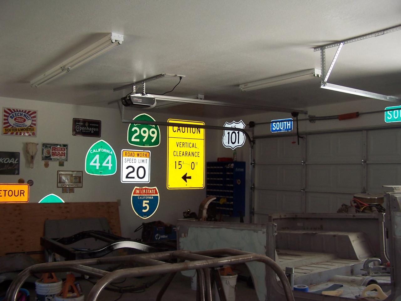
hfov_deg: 49.0
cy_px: 150
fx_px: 440
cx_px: 200
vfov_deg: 37.7
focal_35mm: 38
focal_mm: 6.3
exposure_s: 1/60
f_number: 2.8
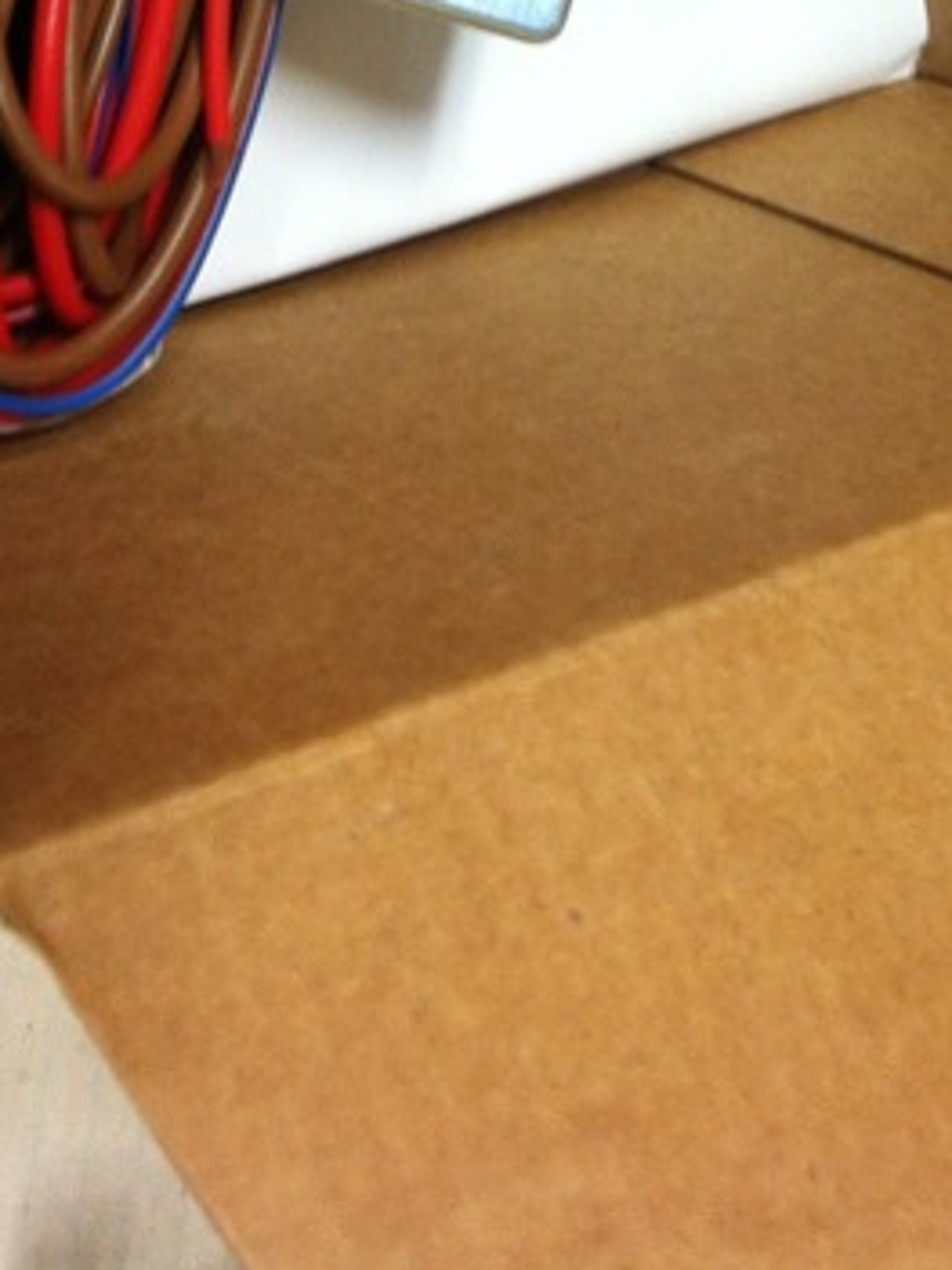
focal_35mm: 102
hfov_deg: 14.5
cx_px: 516
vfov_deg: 17.6
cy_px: -539
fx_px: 3743
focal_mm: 3.85
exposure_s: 1/17
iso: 80
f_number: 2.8
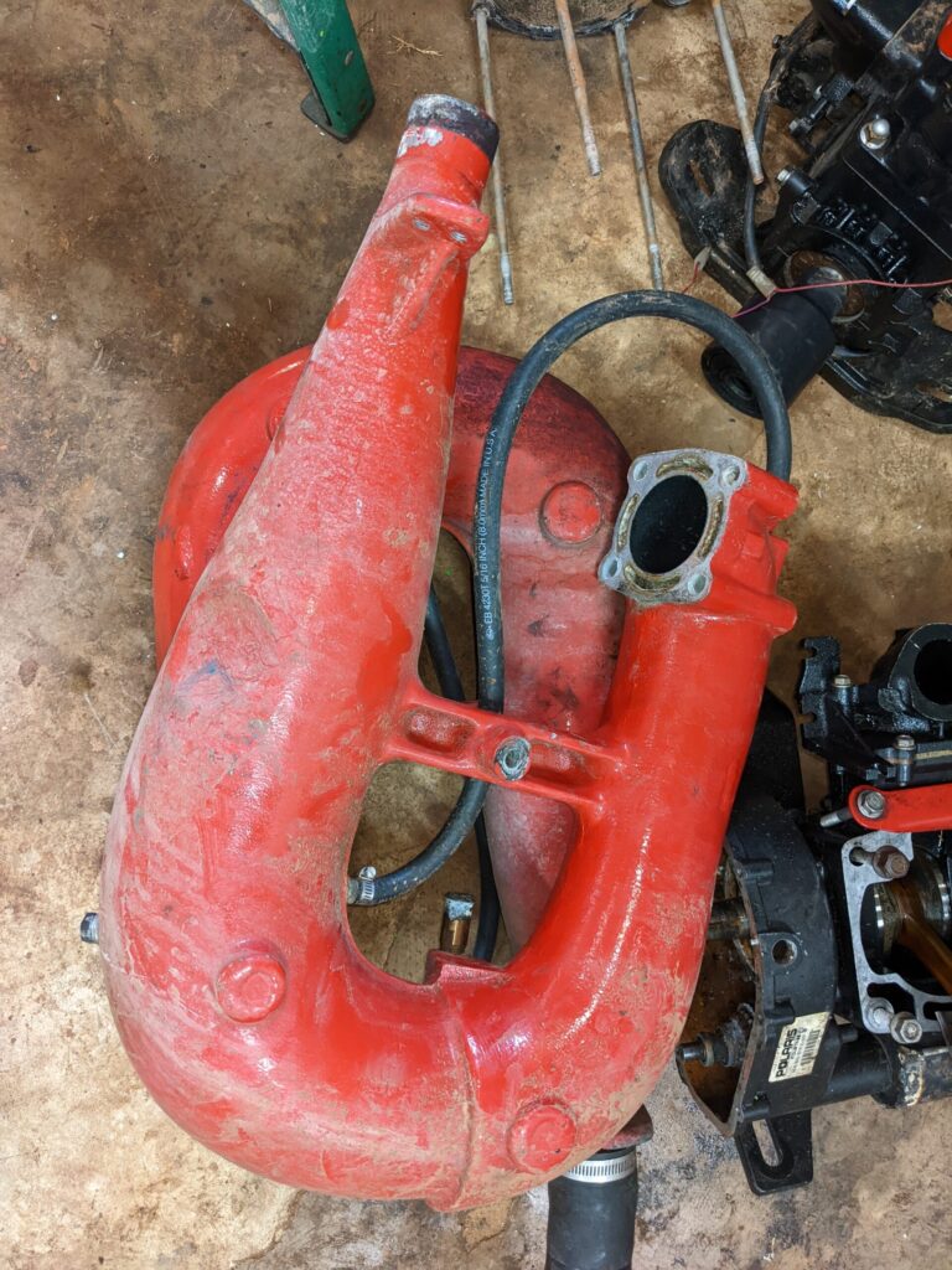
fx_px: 990
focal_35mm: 27
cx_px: 476
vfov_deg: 65.3
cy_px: 635
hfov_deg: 51.4
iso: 343
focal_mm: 4.38
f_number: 1.73
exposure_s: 1/60
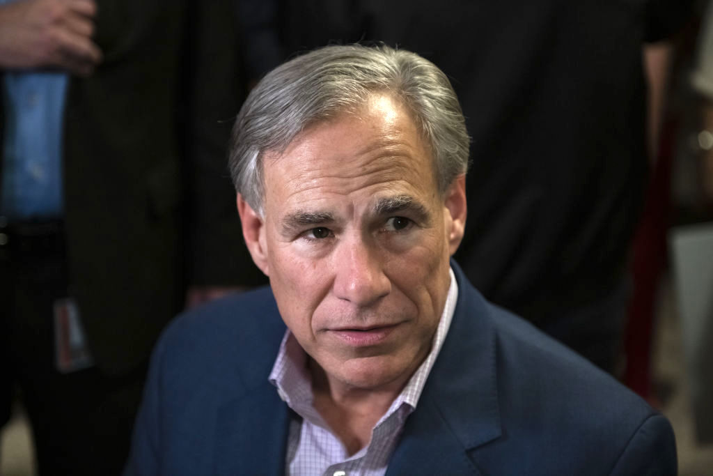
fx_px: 1386
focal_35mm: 70
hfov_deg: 28.8
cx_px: 356
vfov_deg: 19.5
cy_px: 238
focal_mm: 70
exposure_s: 1/500
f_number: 2.8
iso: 3200
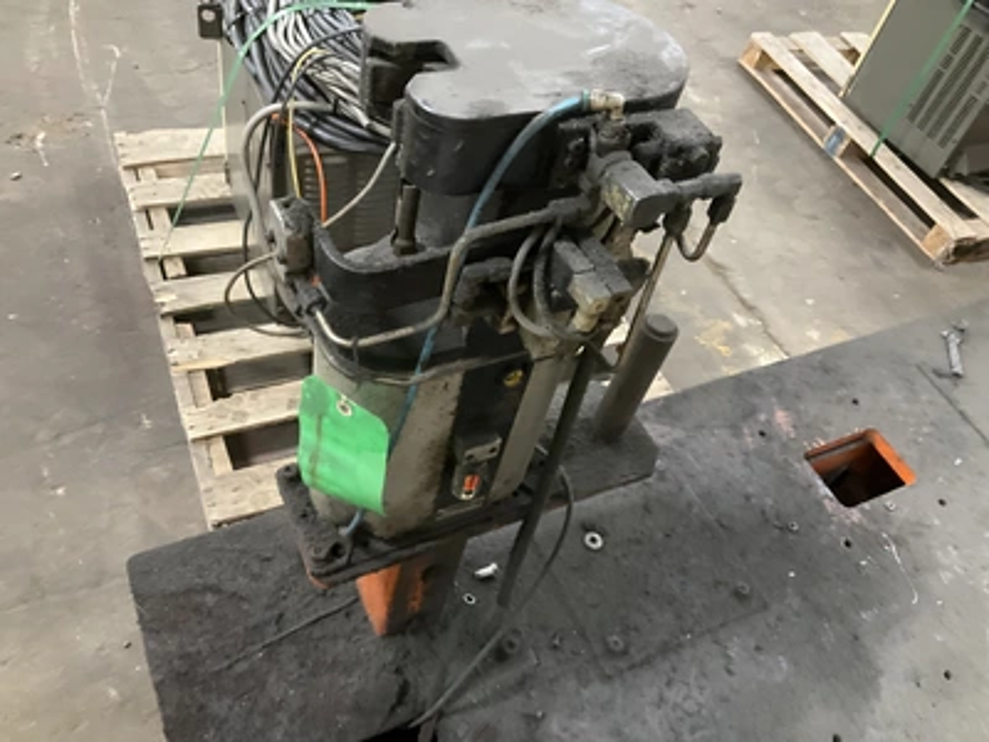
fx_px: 829
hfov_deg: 61.7
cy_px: 371
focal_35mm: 29
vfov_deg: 48.2
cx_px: 494
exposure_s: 1/30
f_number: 1.8
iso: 400
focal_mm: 3
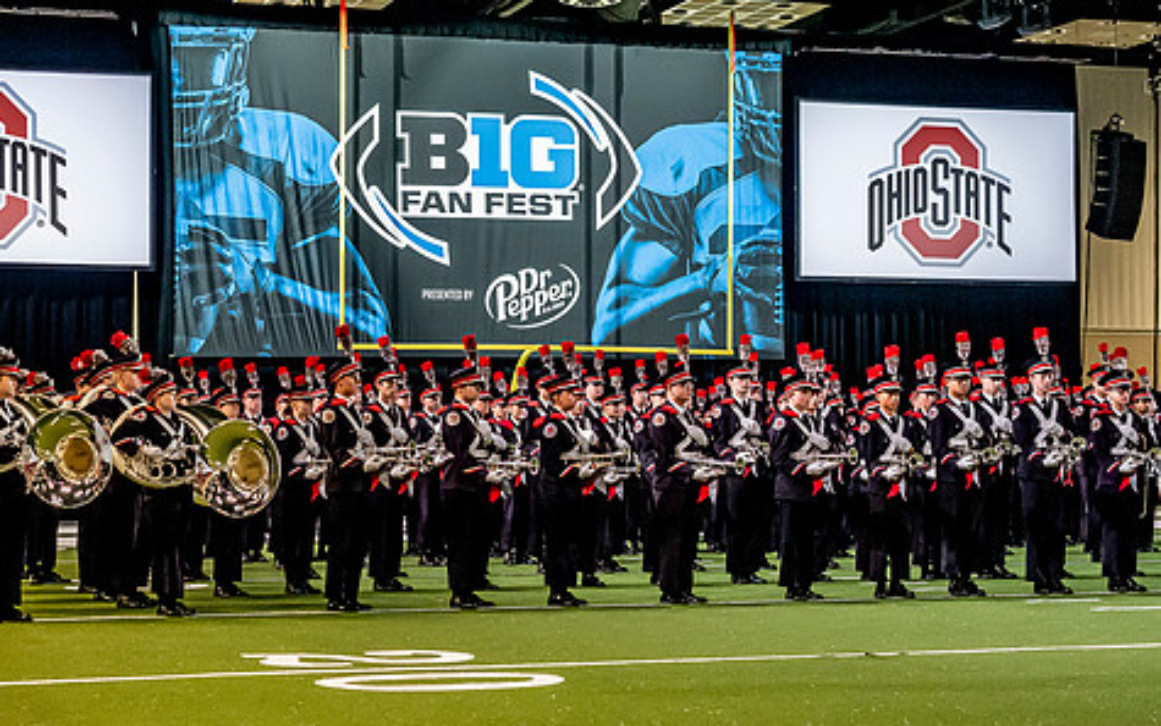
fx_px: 2373
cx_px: 464
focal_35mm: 75
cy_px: 383
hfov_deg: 27.4
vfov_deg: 17.4
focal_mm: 29
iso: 2500
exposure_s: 1/320
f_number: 2.8
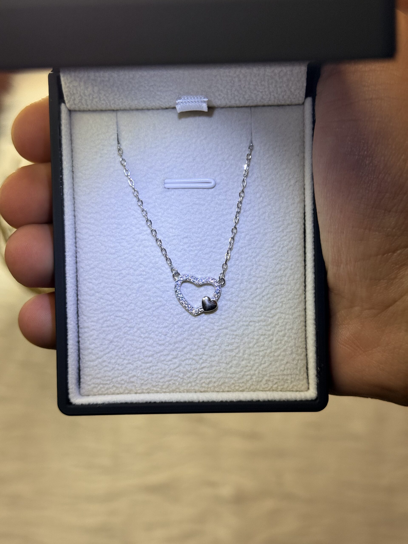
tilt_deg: -47.8
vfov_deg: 39.7
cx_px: 204
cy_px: 272
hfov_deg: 30.3
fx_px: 754
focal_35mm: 48
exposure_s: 1/100
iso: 80
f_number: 1.78
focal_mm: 6.76
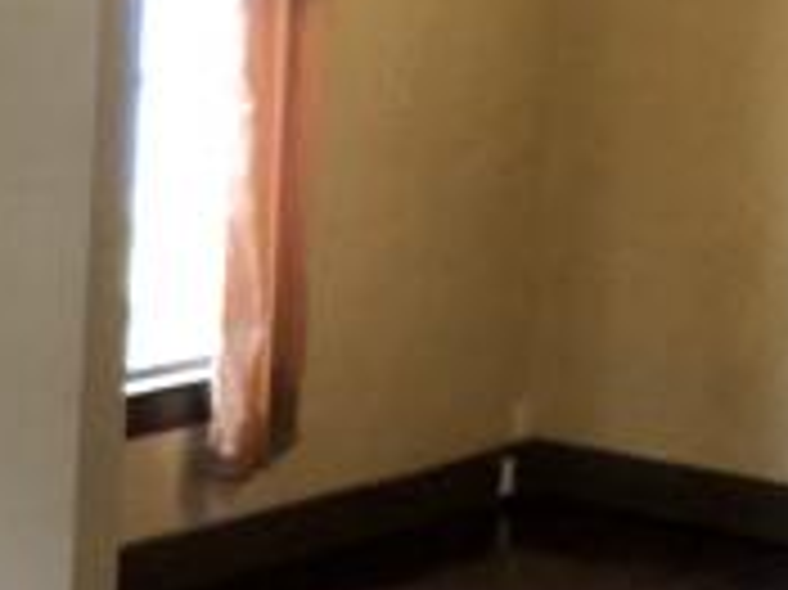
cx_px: -270
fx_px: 2662
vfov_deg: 12.6
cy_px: 248
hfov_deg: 15.9
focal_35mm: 117
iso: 250
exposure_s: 1/60
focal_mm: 2.87
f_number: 2.2
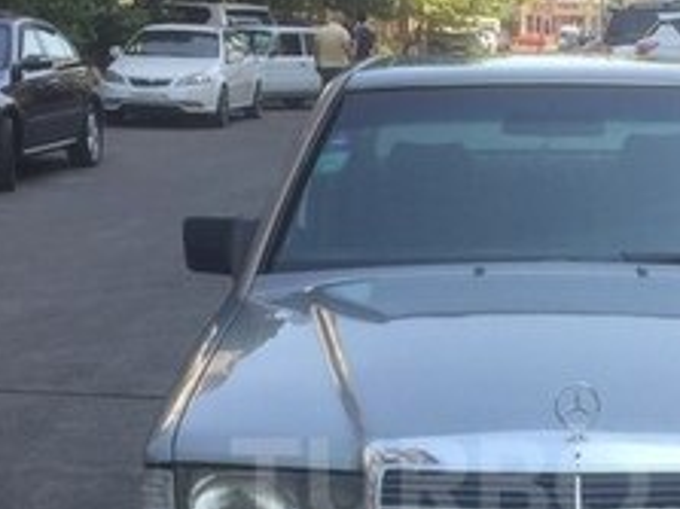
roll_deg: -1.5
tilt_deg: -13.6
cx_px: 543
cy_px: 483
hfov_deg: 22.5
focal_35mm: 86
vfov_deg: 16.9
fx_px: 1688
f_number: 2.2
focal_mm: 4.15
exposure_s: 1/391
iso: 32
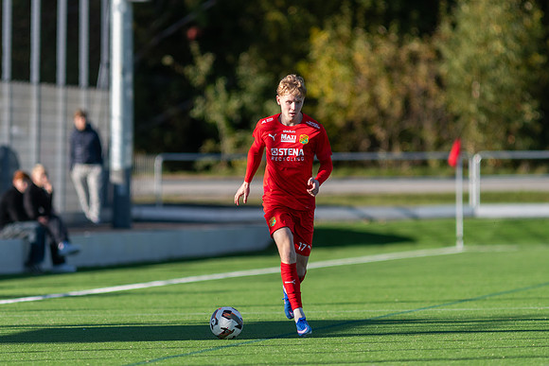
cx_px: 274
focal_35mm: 462
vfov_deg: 3.0
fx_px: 7044
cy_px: 183
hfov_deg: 4.5
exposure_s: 1/2000
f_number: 3.2
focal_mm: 300
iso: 280
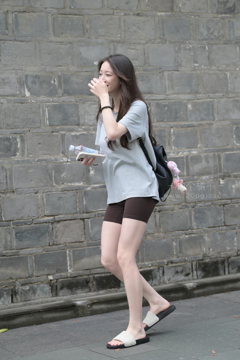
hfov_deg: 16.1
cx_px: 120
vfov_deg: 23.9
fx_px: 850
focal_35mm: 85
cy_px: 180
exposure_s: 1/500
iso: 250
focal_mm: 85
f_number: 3.5
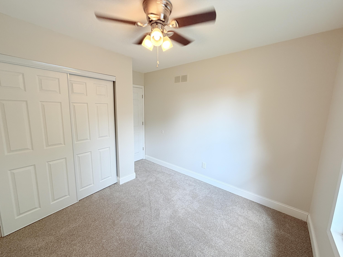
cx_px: 172
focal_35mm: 14
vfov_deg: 85.7
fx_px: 139
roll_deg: -0.9
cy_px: 128
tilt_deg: -9.0
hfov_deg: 102.1
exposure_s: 1/120
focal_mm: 2.22
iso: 100
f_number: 2.2
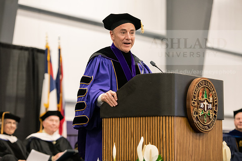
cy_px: 80
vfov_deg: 11.4
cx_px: 121
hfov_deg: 17.1
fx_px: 807
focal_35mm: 120
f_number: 3.5
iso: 3200
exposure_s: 1/200
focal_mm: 120
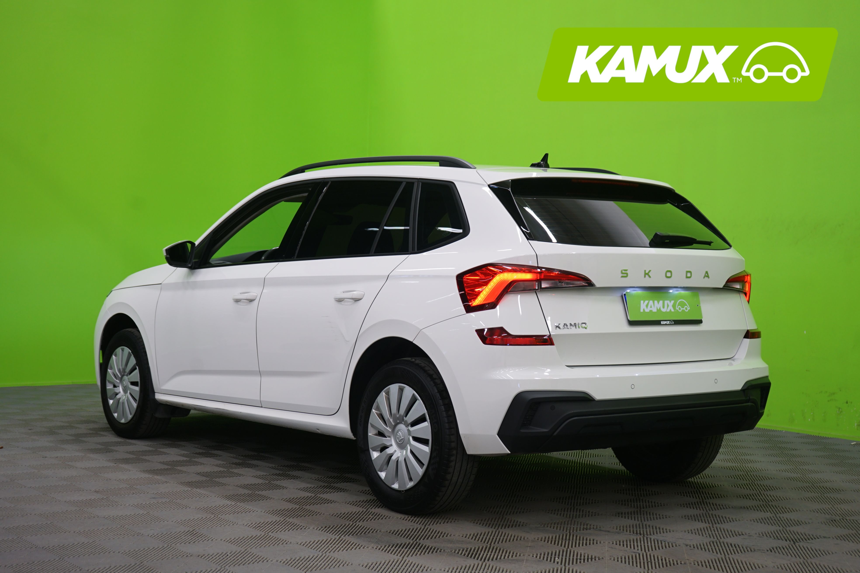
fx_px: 1242
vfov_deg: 26.0
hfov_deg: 38.2
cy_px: 286
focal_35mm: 52
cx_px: 430
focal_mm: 52
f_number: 5
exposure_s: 1/10
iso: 400
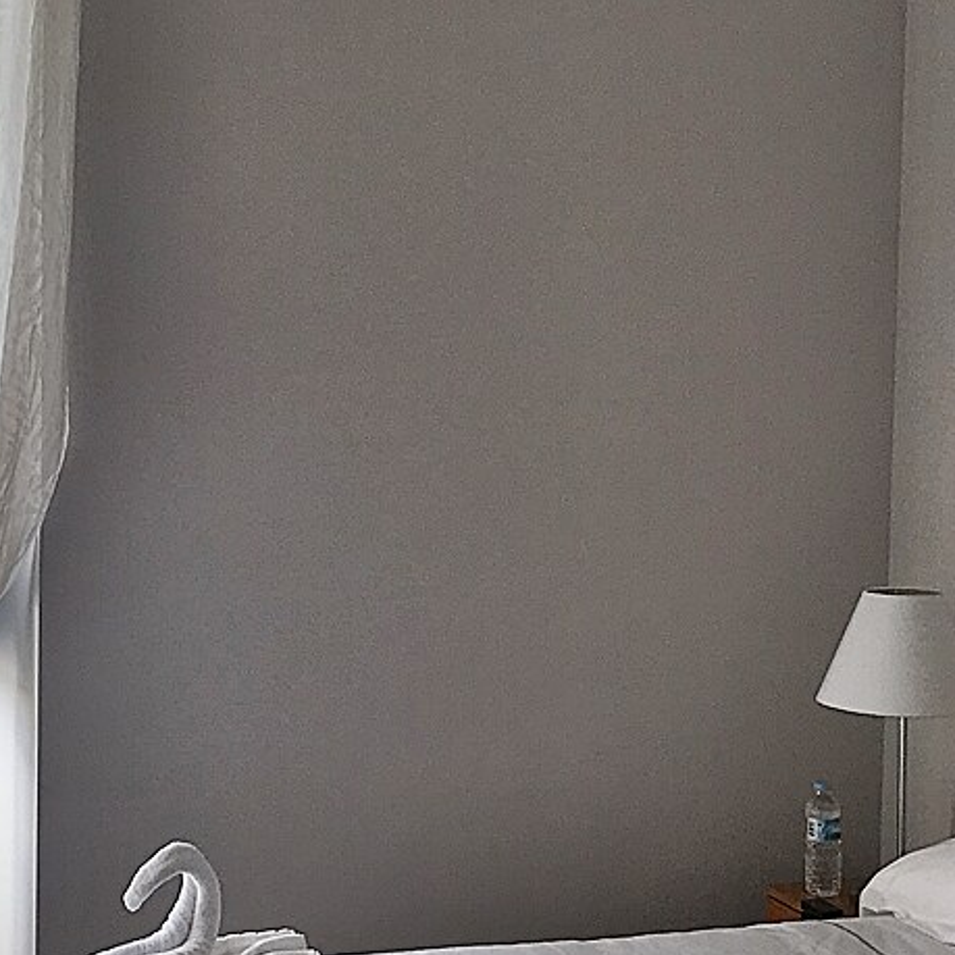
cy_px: 464
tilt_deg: -3.9
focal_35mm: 69
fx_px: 2154
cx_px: 427
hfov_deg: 25.0
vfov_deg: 25.0
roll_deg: -1.3
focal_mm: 3.99
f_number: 1.8
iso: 20
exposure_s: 1/104
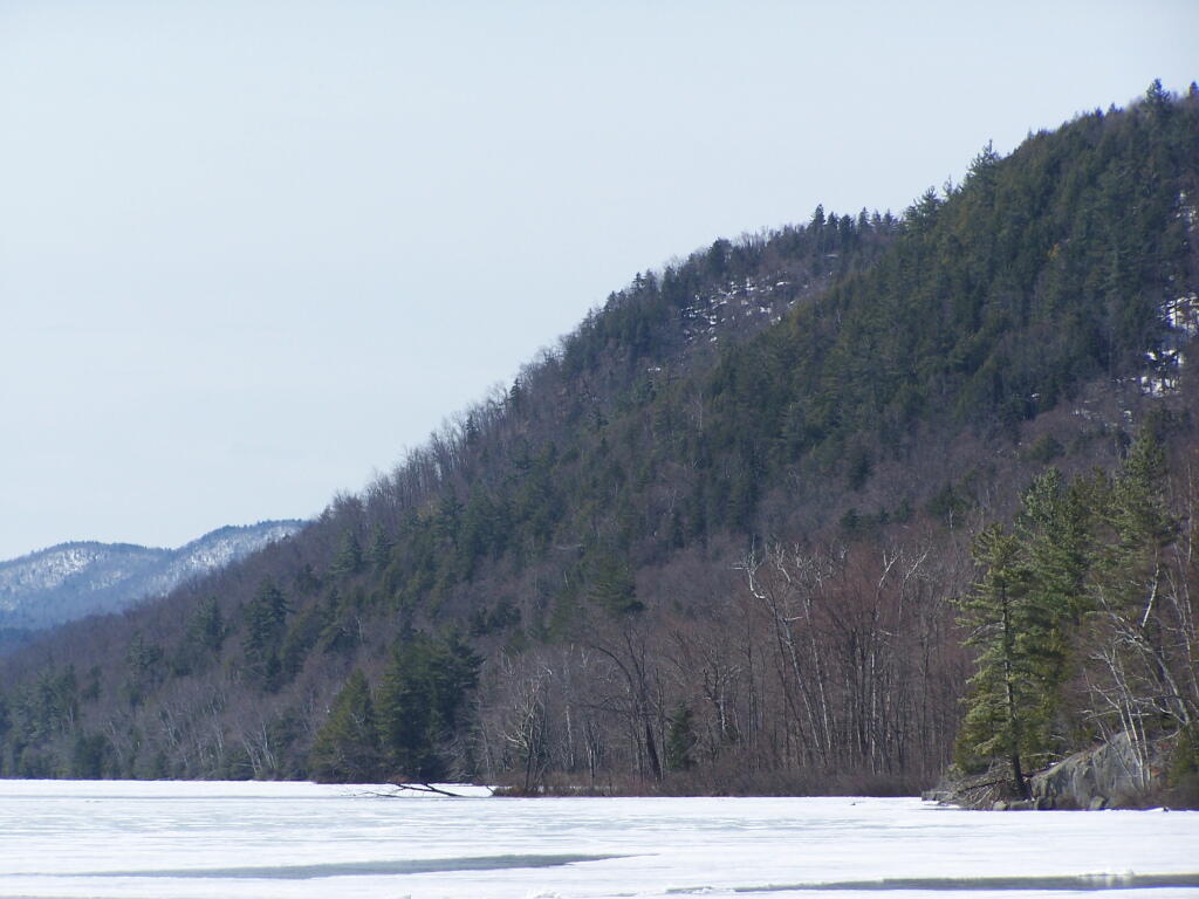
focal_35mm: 218
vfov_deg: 6.8
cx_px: 600
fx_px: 7551
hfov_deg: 9.1
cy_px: 450
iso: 80
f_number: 4.5
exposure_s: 1/800
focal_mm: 36.2
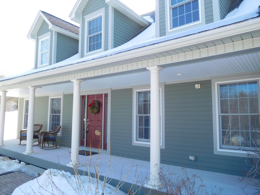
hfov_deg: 69.4
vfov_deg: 54.9
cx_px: 130
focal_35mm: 25
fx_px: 188
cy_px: 98
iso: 125
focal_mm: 4.5
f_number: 3.4
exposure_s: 1/250
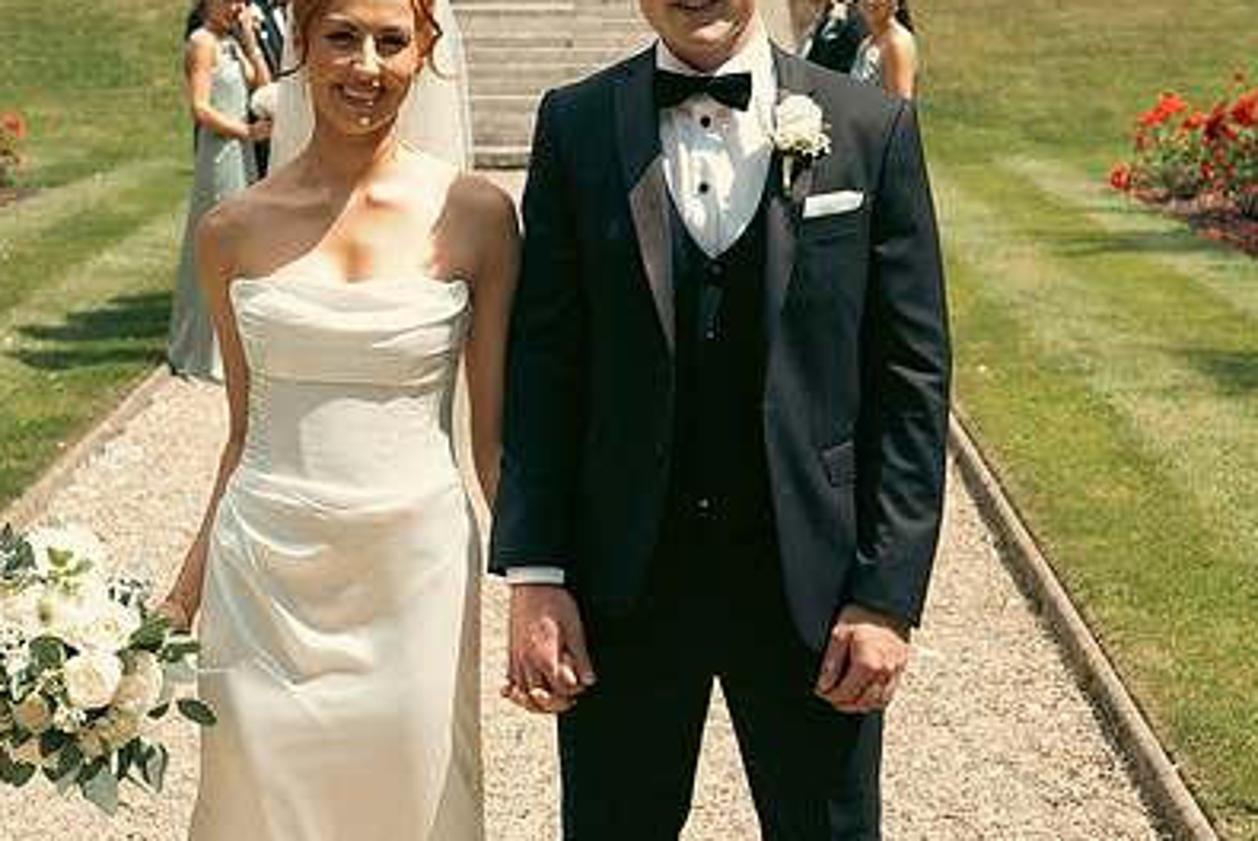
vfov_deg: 20.5
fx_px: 2308
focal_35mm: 66
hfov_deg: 30.4
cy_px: 244
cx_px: 481
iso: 50
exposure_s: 1/160
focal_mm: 45
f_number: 5
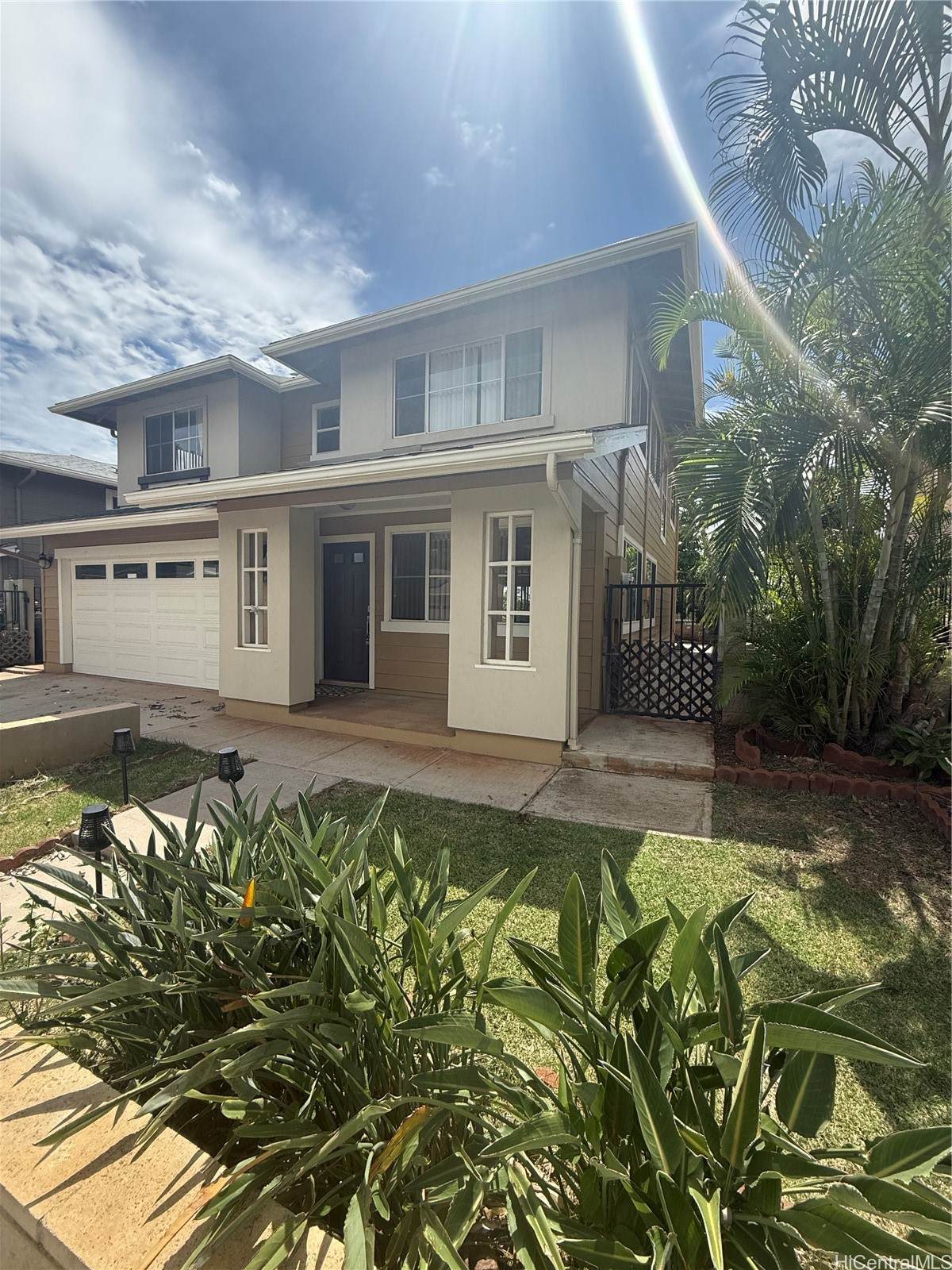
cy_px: 635
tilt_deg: -1.3
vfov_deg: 102.1
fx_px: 513
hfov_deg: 85.7
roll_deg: -0.6
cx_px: 476
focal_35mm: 14
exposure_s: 1/1848
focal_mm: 2.22
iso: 64
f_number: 2.2
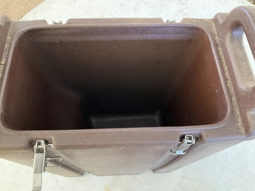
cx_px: 128
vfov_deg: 48.2
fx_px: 214
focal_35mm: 29
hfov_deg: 61.7
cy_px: 96
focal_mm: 3
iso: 100
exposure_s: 1/60
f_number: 1.8
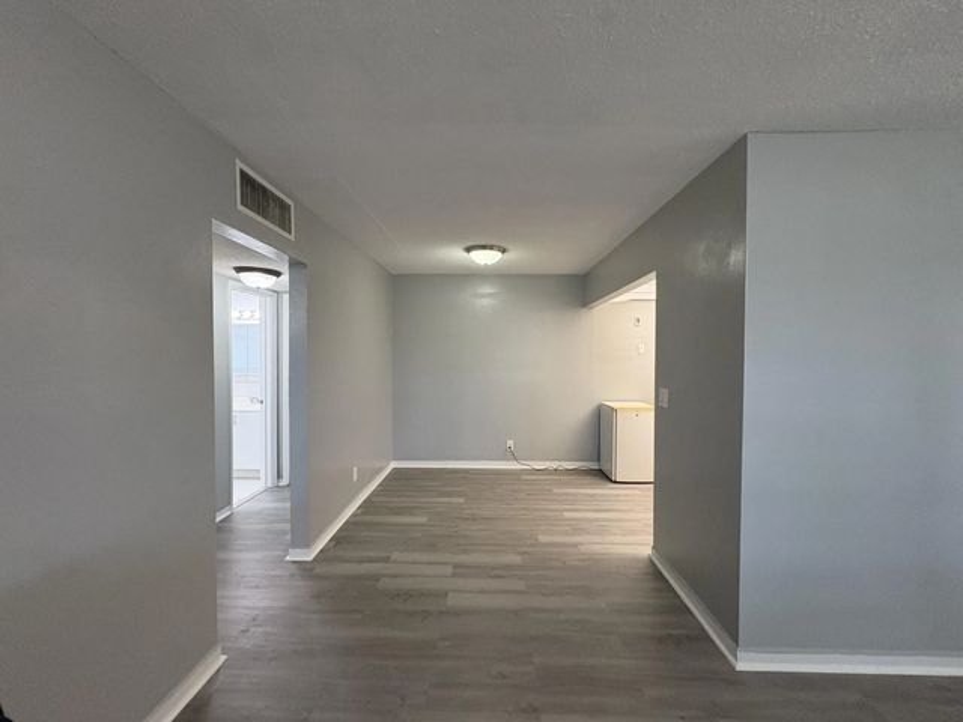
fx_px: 389
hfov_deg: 102.1
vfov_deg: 85.7
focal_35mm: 14
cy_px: 361
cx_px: 482
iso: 320
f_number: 2.2
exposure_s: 1/60
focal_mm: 2.22
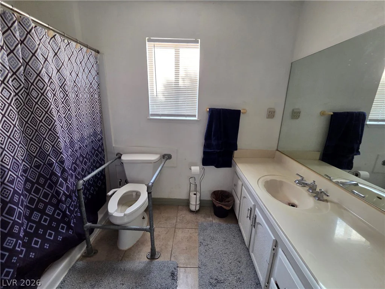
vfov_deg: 89.9
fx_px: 145
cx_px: 192
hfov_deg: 106.2
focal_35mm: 13
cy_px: 144
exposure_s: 1/60
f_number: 2.2
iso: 250
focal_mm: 2.2
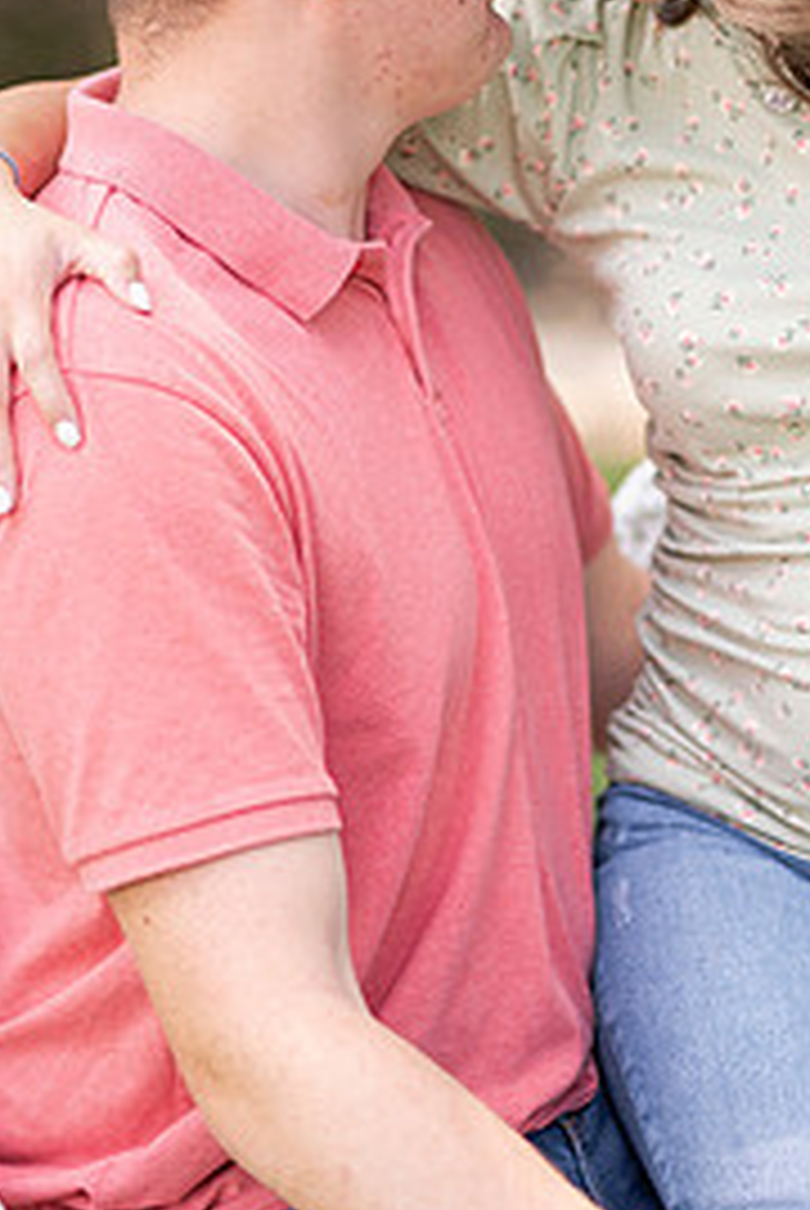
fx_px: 4780
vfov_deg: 14.4
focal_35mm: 142
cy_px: 373
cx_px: 531
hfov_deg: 9.7
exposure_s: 1/1250
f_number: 2
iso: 320
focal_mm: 85
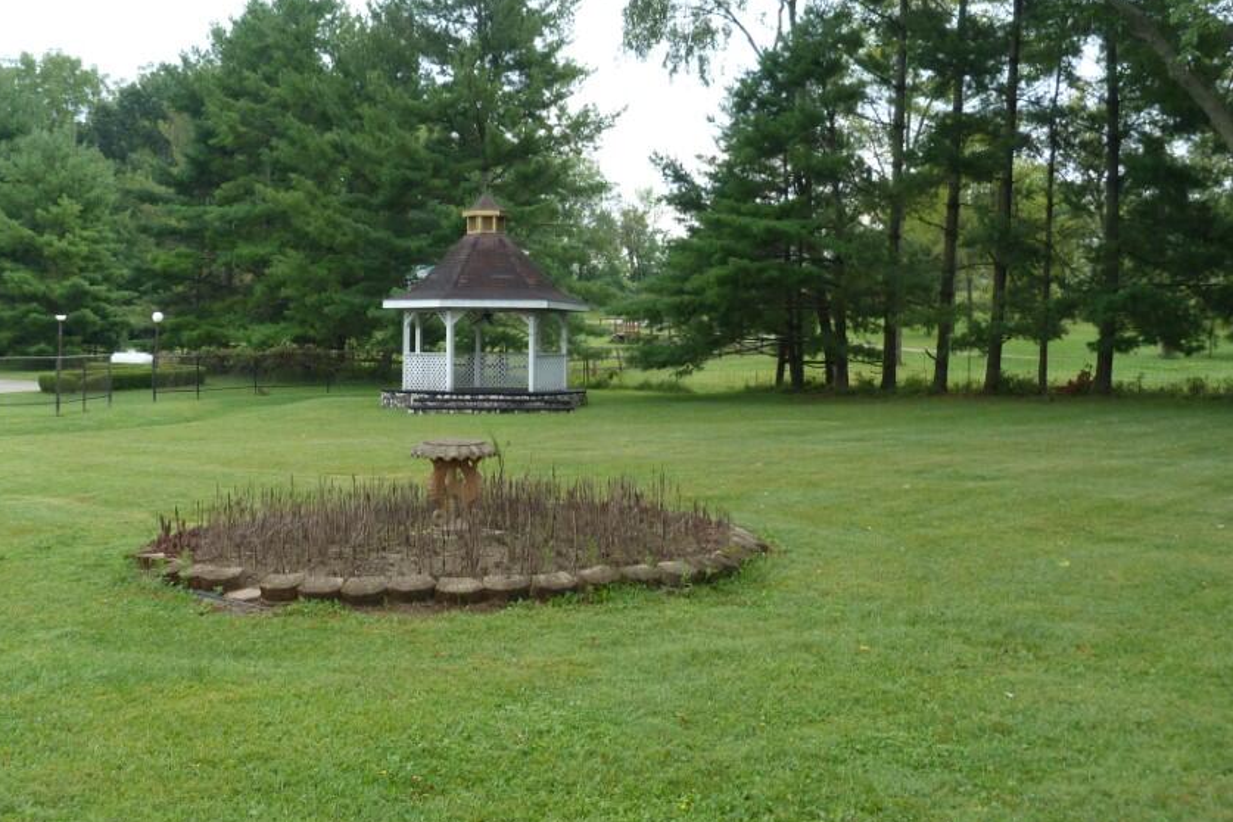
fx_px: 1438
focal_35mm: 42
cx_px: 529
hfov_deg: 46.3
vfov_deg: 31.9
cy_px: 370
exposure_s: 1/80
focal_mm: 5.9
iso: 80
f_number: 3
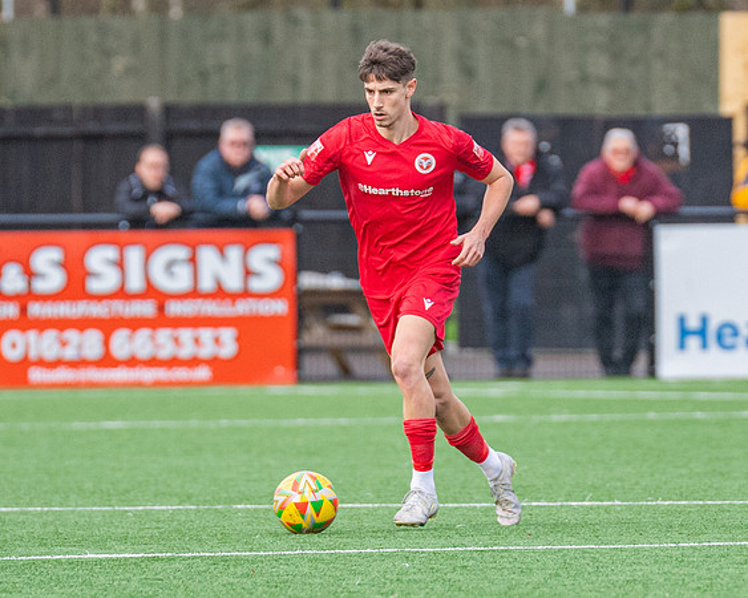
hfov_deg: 2.4
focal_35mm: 802
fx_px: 17748
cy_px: 266
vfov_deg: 1.9
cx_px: 522
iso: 1600
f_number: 4
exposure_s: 1/1600
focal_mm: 300
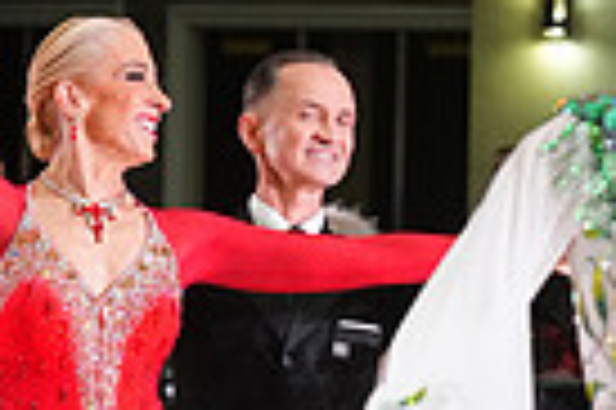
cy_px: 671
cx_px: 438
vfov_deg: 3.0
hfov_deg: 4.5
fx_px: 7913
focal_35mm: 463
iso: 3200
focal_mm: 109
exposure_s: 1/200
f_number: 5.6
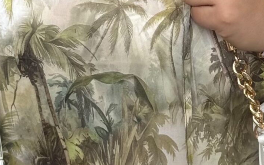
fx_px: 1317
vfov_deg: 7.1
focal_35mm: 183
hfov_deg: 11.4
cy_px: -33
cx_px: 167
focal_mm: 6.76
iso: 64
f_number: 1.78
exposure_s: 1/2179
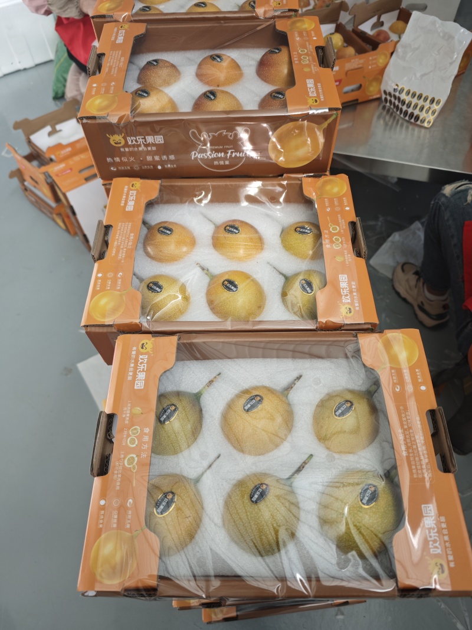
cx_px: 236
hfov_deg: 58.9
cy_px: 315
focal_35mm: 23
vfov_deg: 73.9
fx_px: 418
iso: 125
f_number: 1.6
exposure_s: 1/100
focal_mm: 6.55
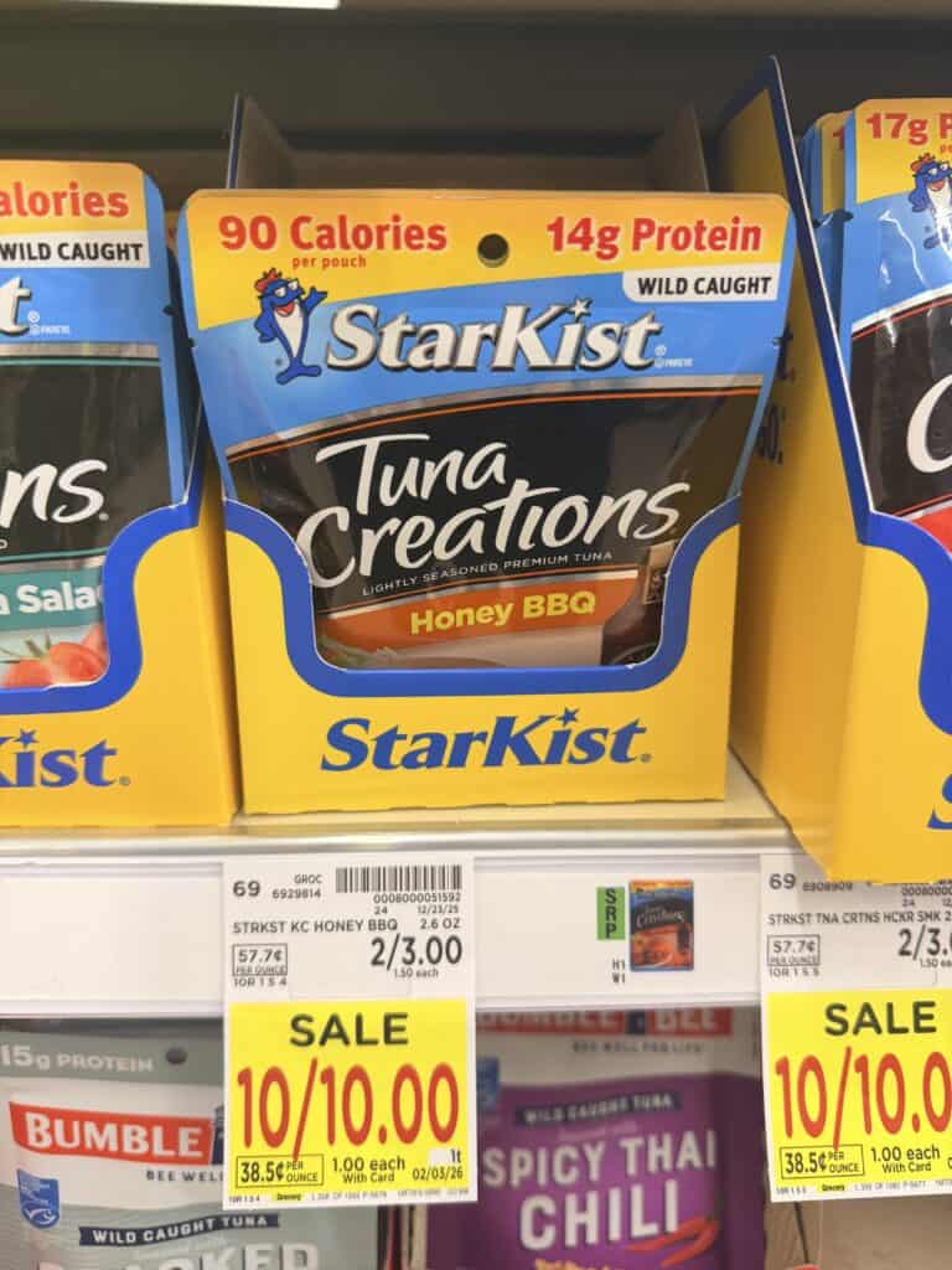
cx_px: 476
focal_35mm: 24
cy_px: 635
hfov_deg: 56.8
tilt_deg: -19.1
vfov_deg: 71.6
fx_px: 880
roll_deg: +0.1
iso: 160
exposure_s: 1/70
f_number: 1.78
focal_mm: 6.76
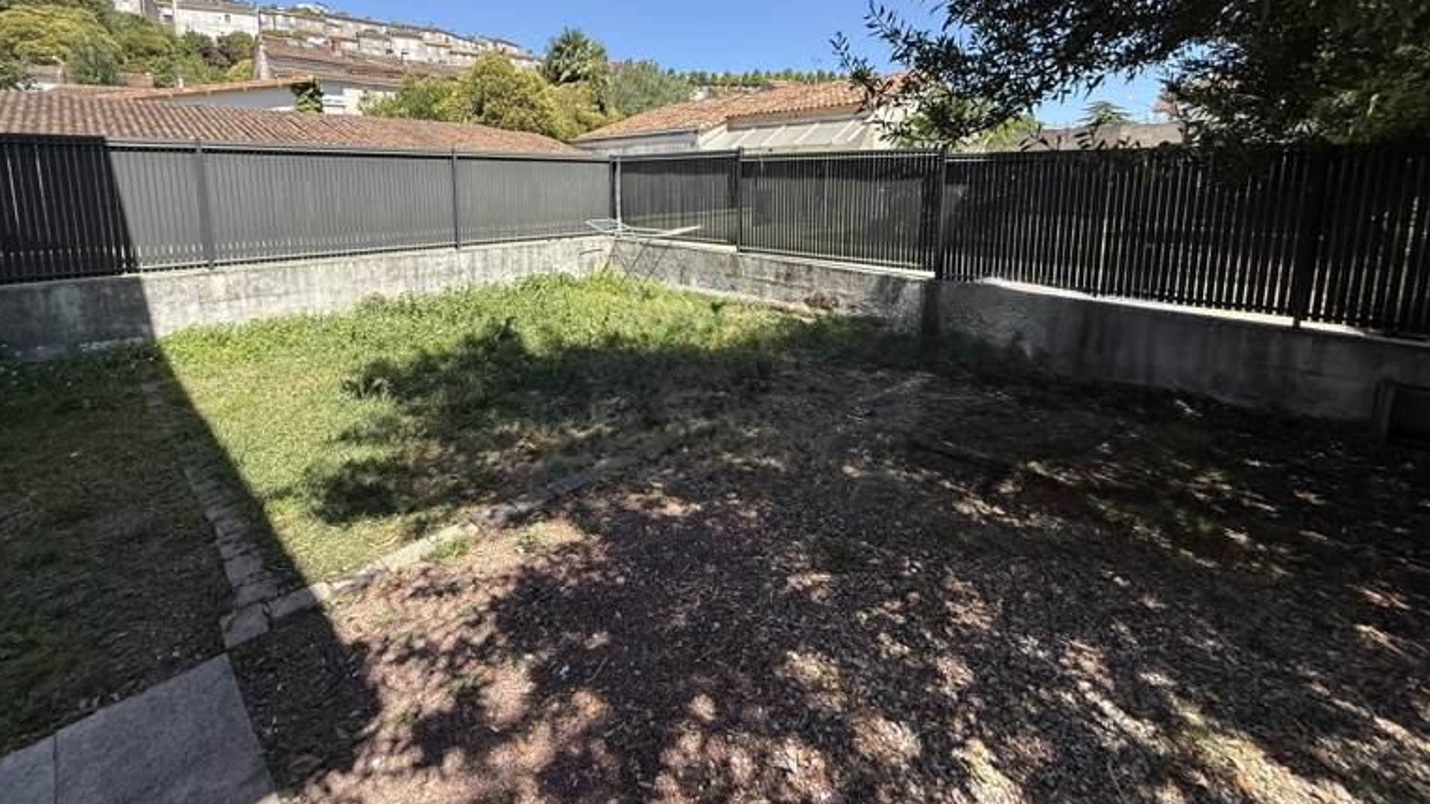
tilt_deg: -4.8
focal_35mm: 16
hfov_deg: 99.3
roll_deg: +0.8
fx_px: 607
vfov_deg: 65.2
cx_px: 682
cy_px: 264
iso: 50
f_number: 2.2
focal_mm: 2.22
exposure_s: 1/955
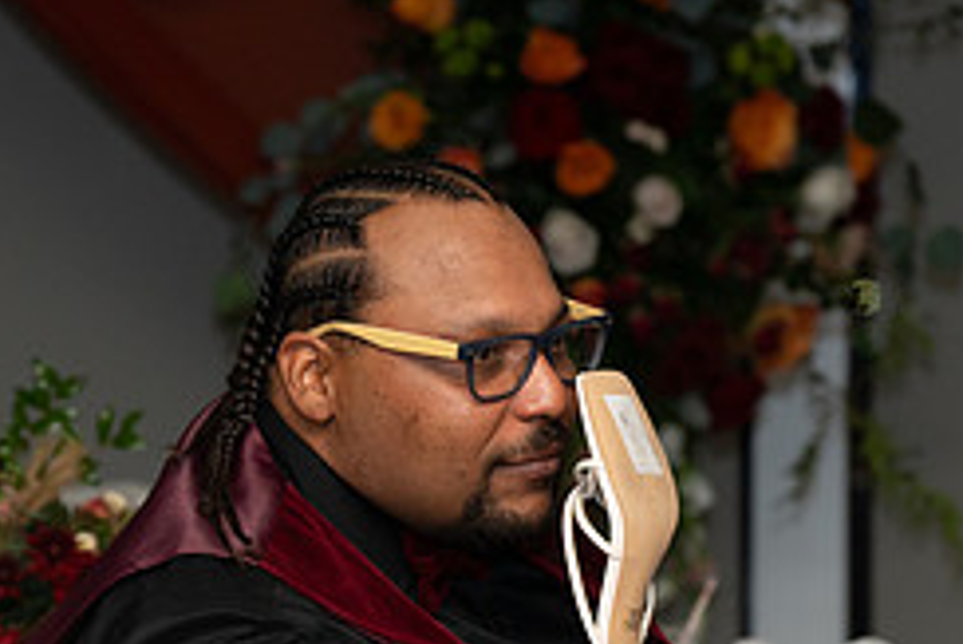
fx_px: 5861
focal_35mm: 219
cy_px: 618
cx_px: 249
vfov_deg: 6.3
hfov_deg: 9.4
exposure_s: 1/80
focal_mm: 92
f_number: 4
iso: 640
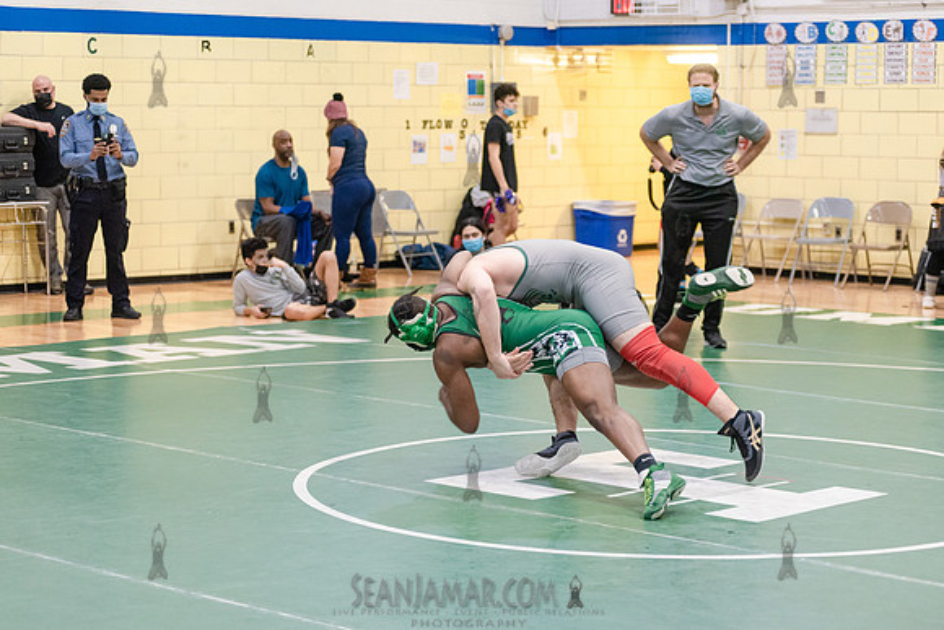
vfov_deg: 16.5
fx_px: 2178
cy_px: 315
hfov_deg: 24.5
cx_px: 472
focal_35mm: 83
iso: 4000
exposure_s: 1/400
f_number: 3.5
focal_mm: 80
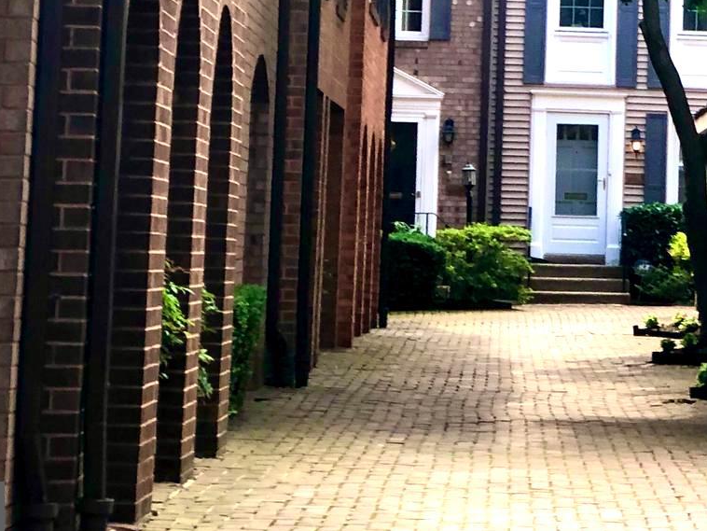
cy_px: -159
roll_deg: -1.1
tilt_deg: +9.2
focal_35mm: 154
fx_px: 3146
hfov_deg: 12.6
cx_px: 727
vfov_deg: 9.5
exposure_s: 1/40
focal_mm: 6.6
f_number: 2.8
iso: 25
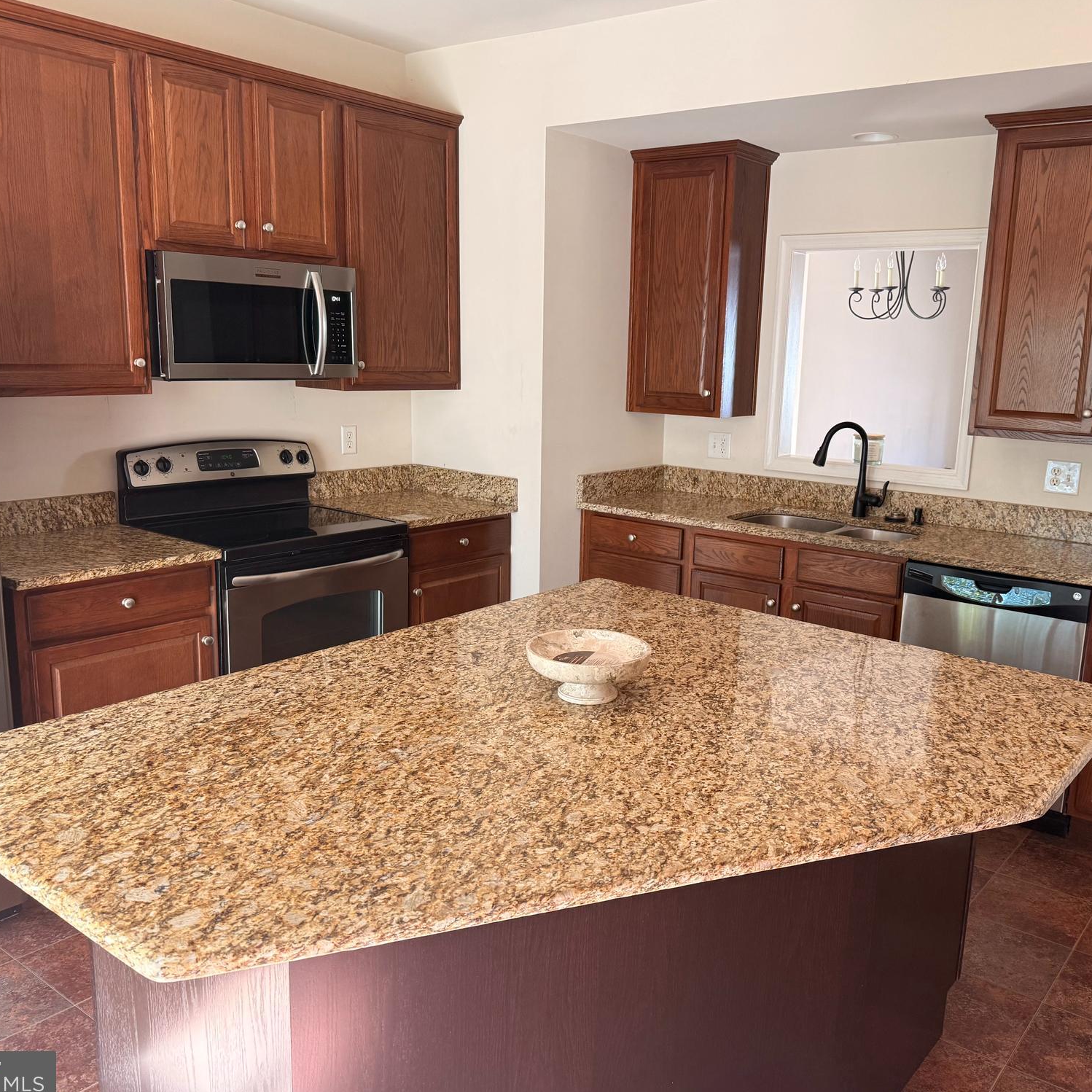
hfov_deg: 55.4
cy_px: 551
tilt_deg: -11.0
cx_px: 620
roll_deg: -1.6
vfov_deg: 55.6
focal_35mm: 29
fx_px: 1035
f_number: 1.78
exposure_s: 1/121
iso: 200
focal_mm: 6.76
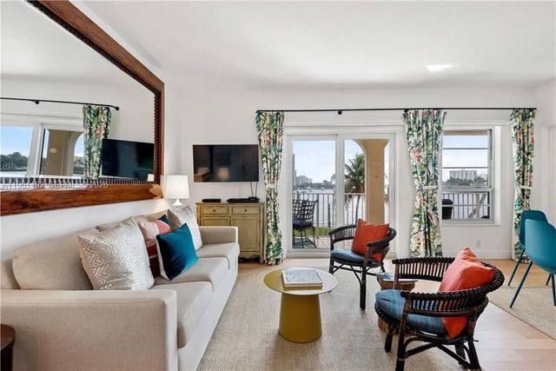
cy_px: 186
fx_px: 263
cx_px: 278
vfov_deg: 70.5
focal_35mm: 17
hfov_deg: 93.3
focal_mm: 17
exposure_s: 1/13
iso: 250
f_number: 8
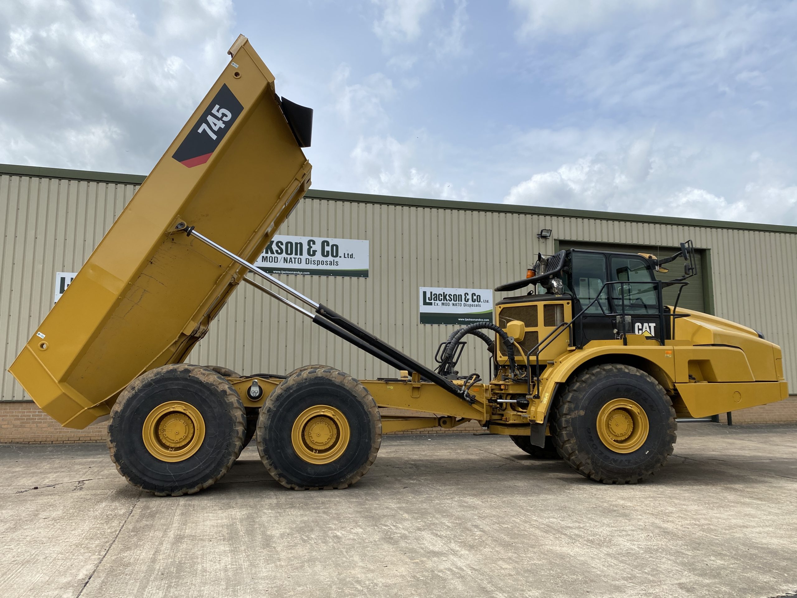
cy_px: 299
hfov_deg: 67.3
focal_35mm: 26
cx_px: 398
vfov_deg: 53.1
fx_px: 599
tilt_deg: +9.0
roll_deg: +0.4
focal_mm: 4.25
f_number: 1.8
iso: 32
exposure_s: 1/3610
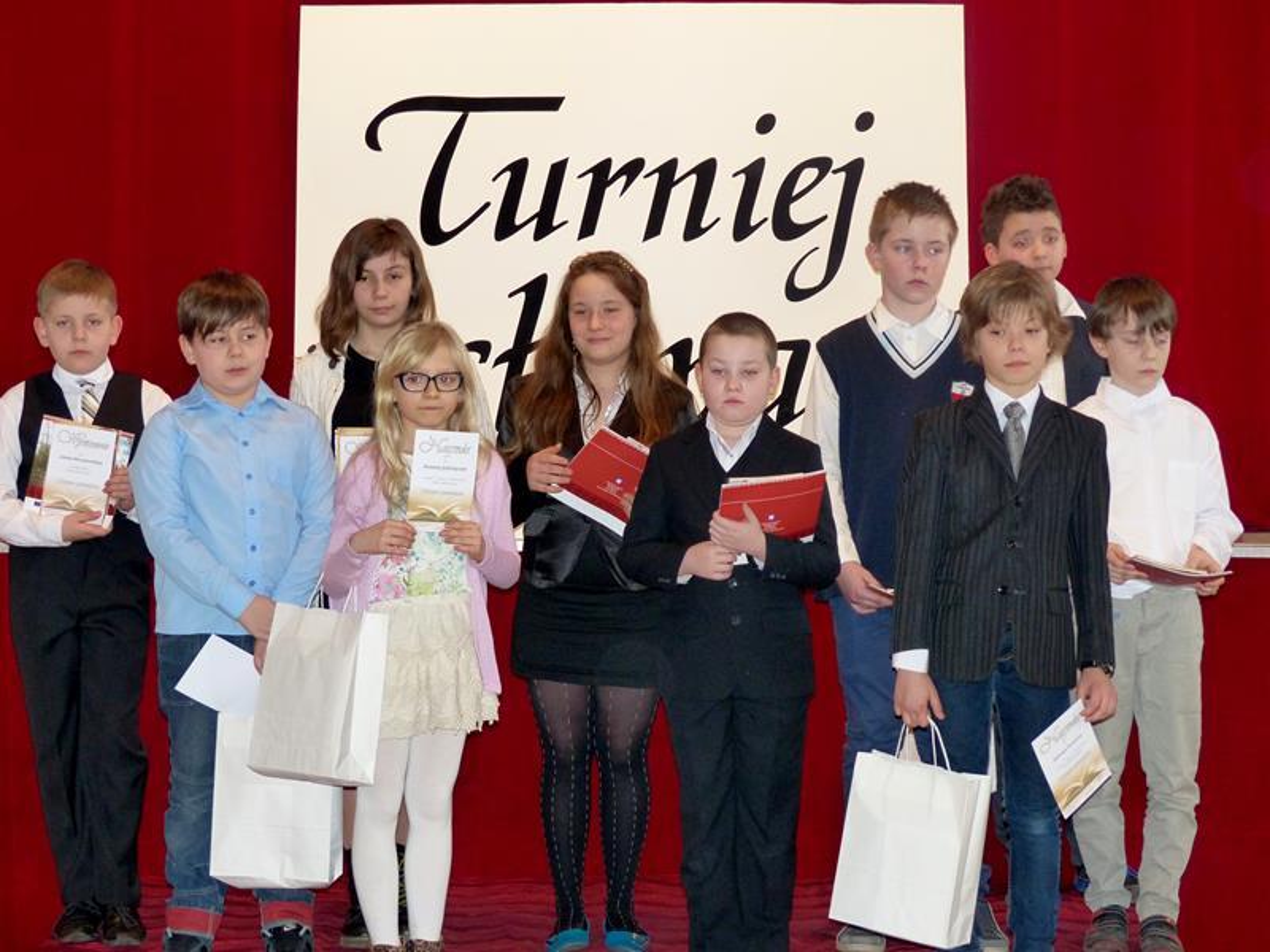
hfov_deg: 24.1
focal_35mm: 81
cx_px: 635
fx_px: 2972
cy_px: 476
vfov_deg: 18.2
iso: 400
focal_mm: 14.5
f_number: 2.8
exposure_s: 1/60
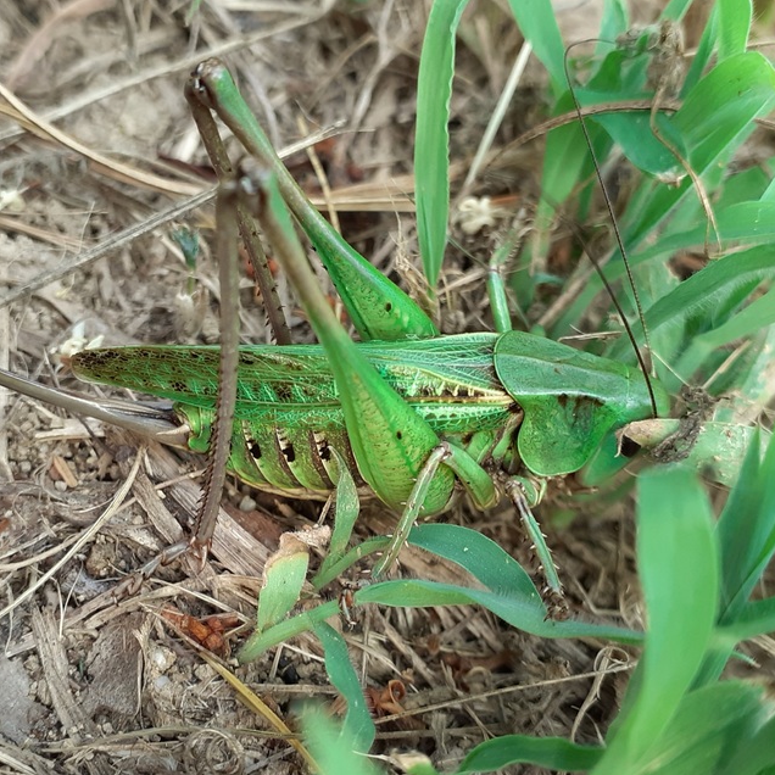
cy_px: 388
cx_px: 381
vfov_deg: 51.1
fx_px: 811
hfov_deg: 51.1
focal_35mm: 32
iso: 64
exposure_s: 1/50
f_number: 1.9
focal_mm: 3.6
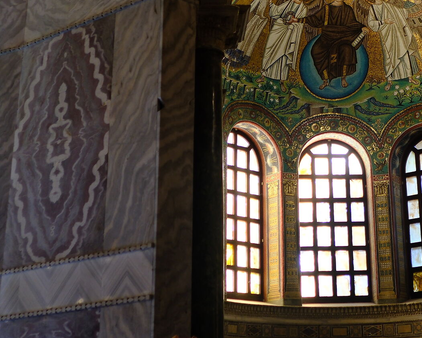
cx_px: 328
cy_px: 34
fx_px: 937
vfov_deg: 20.0
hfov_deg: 25.0
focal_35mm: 75
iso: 400
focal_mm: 23
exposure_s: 1/34
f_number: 2
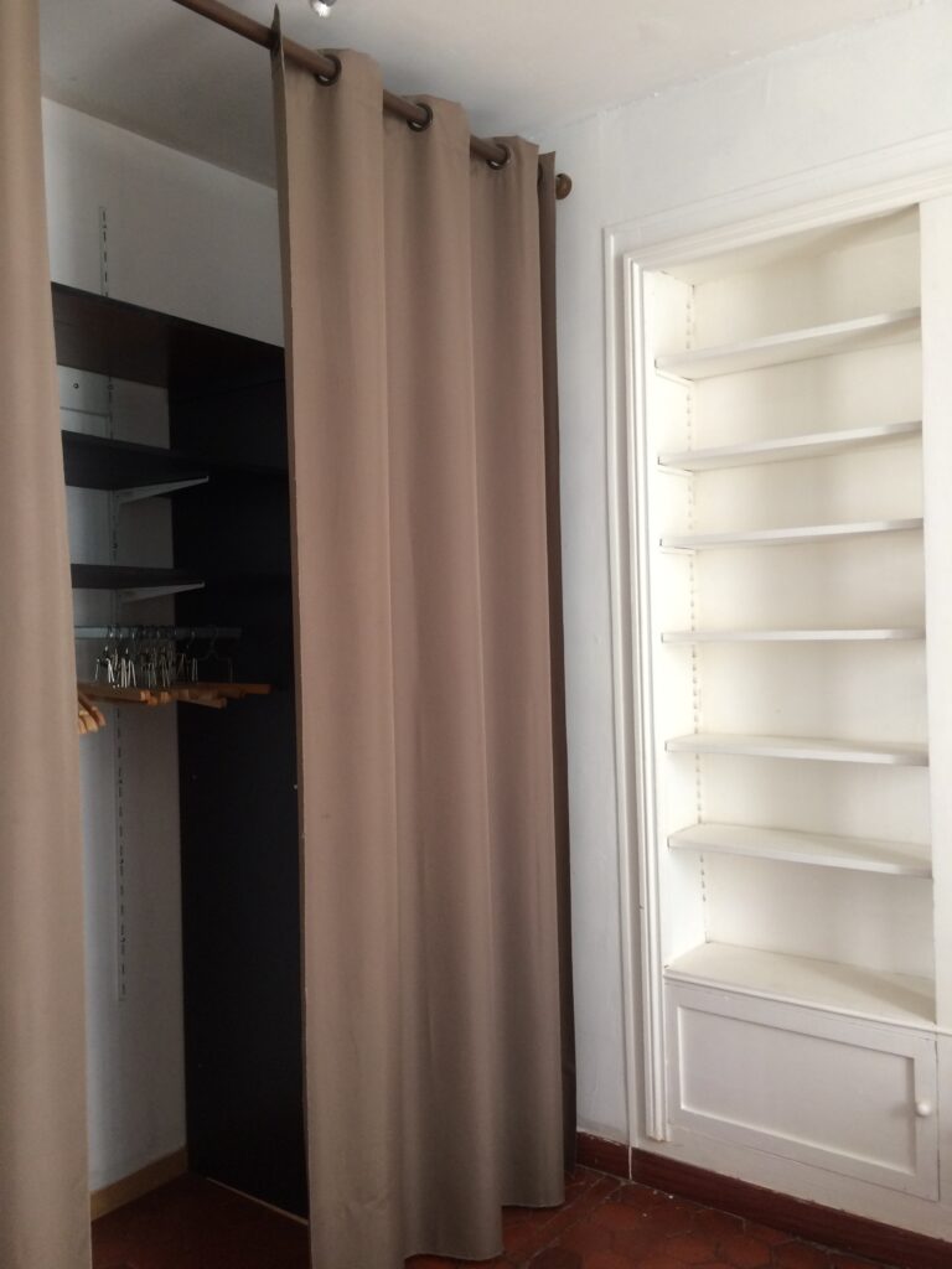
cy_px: 634
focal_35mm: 29
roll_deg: +2.6
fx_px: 1063
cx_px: 476
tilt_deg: -1.7
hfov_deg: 48.2
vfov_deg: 61.7
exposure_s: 1/33
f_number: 2.2
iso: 125
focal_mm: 4.15
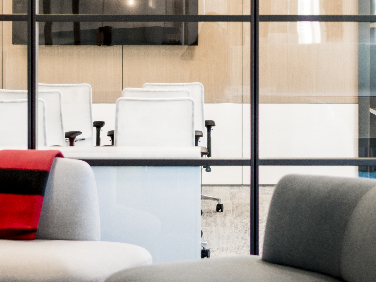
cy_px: 72
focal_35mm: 143
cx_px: 228
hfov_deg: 13.8
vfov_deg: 10.4
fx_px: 1553
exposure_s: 1/160
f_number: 1.4
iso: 800
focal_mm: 35
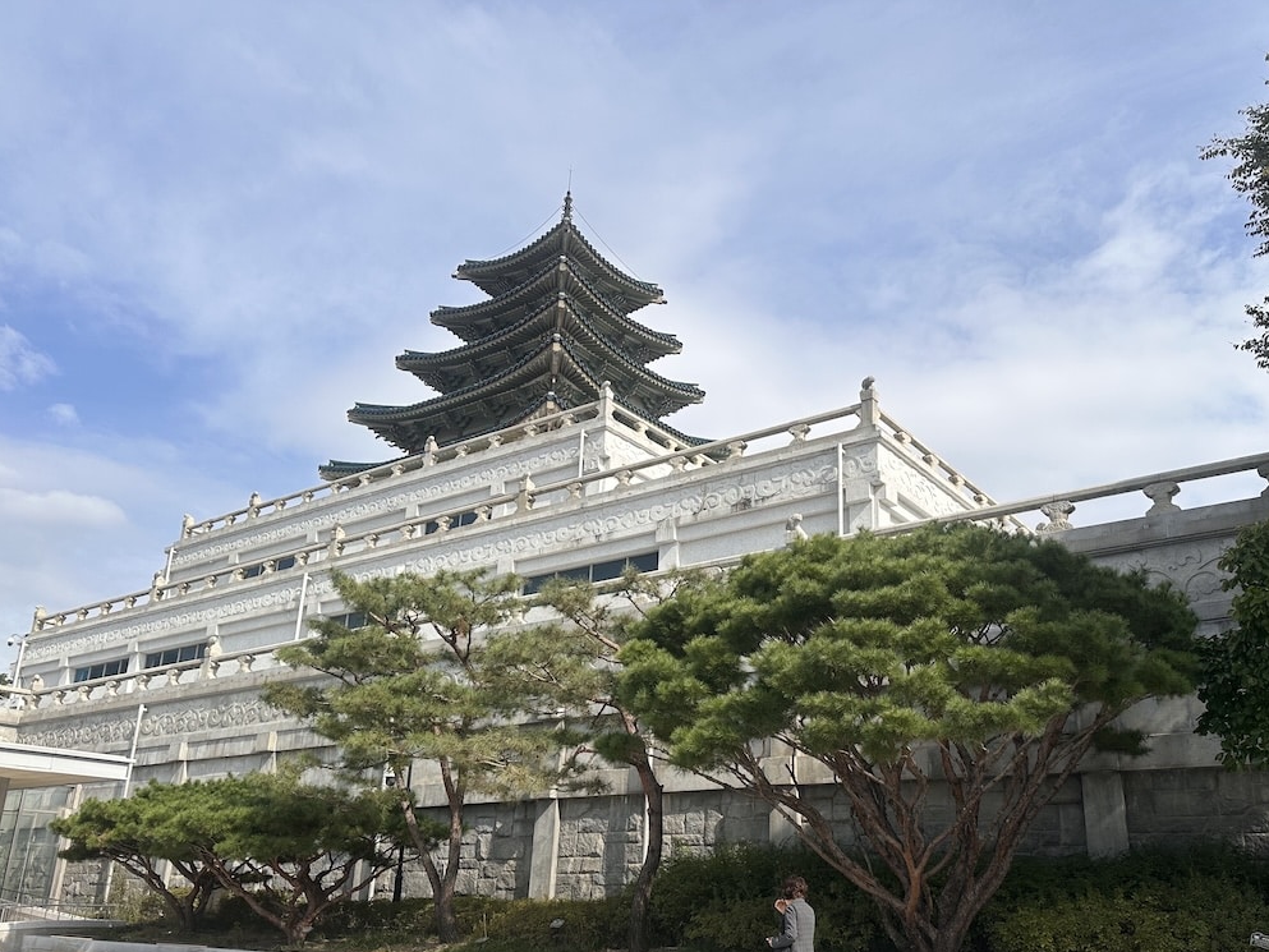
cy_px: 572
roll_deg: -1.7
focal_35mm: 29
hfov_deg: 61.3
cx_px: 741
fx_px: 1063
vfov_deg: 47.9
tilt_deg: +17.6
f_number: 1.78
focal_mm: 6.86
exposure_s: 1/5000
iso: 80
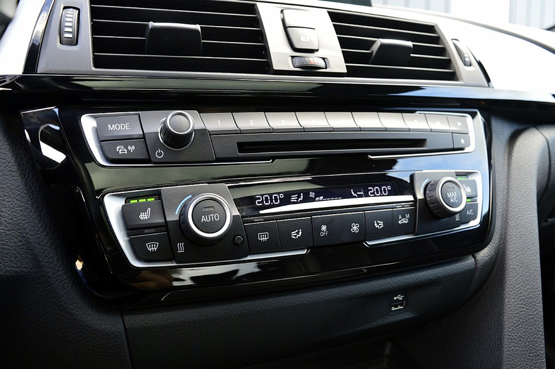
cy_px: 184
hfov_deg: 62.0
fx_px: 462
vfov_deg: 43.5
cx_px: 278
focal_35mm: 30
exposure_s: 1/60
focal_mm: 20
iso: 800
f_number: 7.1
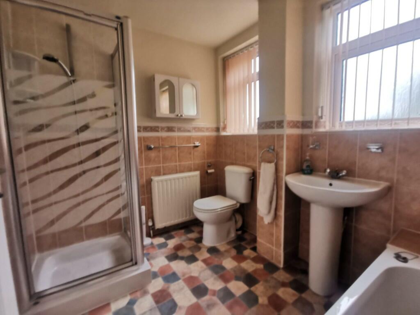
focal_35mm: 17
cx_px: 210
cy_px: 158
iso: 125
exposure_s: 1/50
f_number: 2.2
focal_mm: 2.26
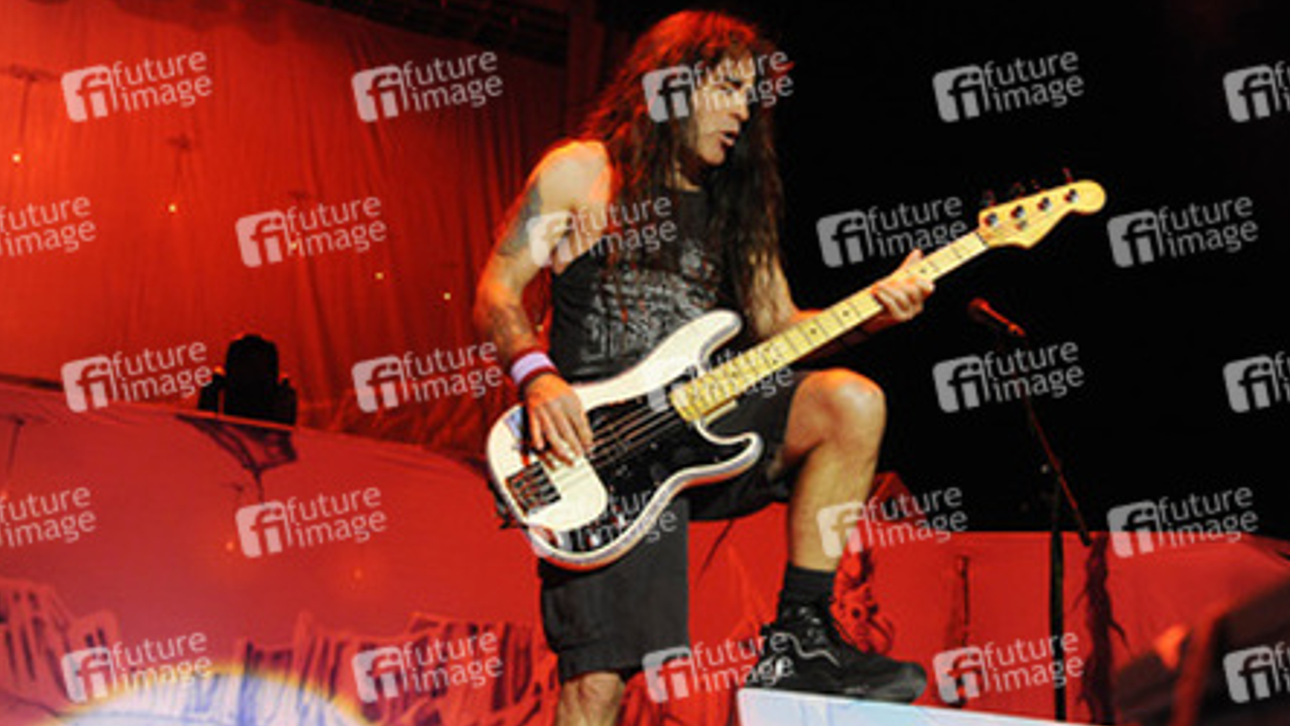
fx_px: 1745
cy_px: 305
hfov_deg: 40.6
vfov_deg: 23.5
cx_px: 639
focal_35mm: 51
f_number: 5.6
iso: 4000
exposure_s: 1/125
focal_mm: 48
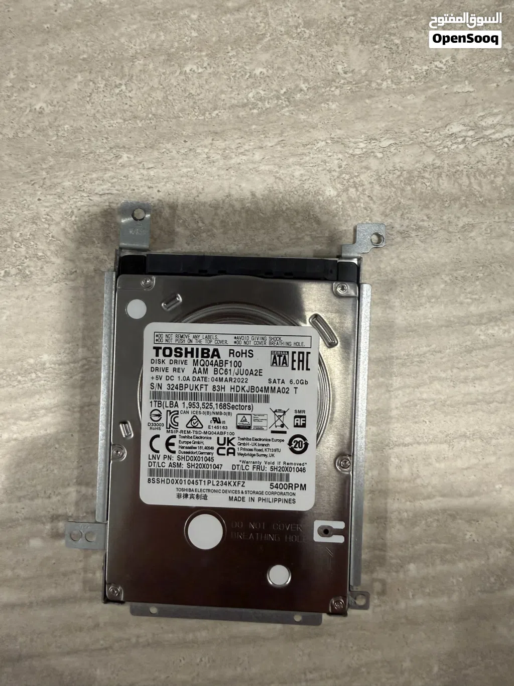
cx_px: 257
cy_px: 343
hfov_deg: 56.8
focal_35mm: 24
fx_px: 475
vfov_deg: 71.6
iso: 320
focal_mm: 2.22
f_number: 2.2
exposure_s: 1/99
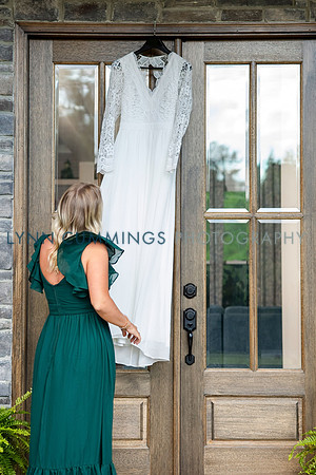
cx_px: 158
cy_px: 238
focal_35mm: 70
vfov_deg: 28.8
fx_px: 922
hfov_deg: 19.5
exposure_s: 1/400
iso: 400
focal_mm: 70
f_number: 3.5
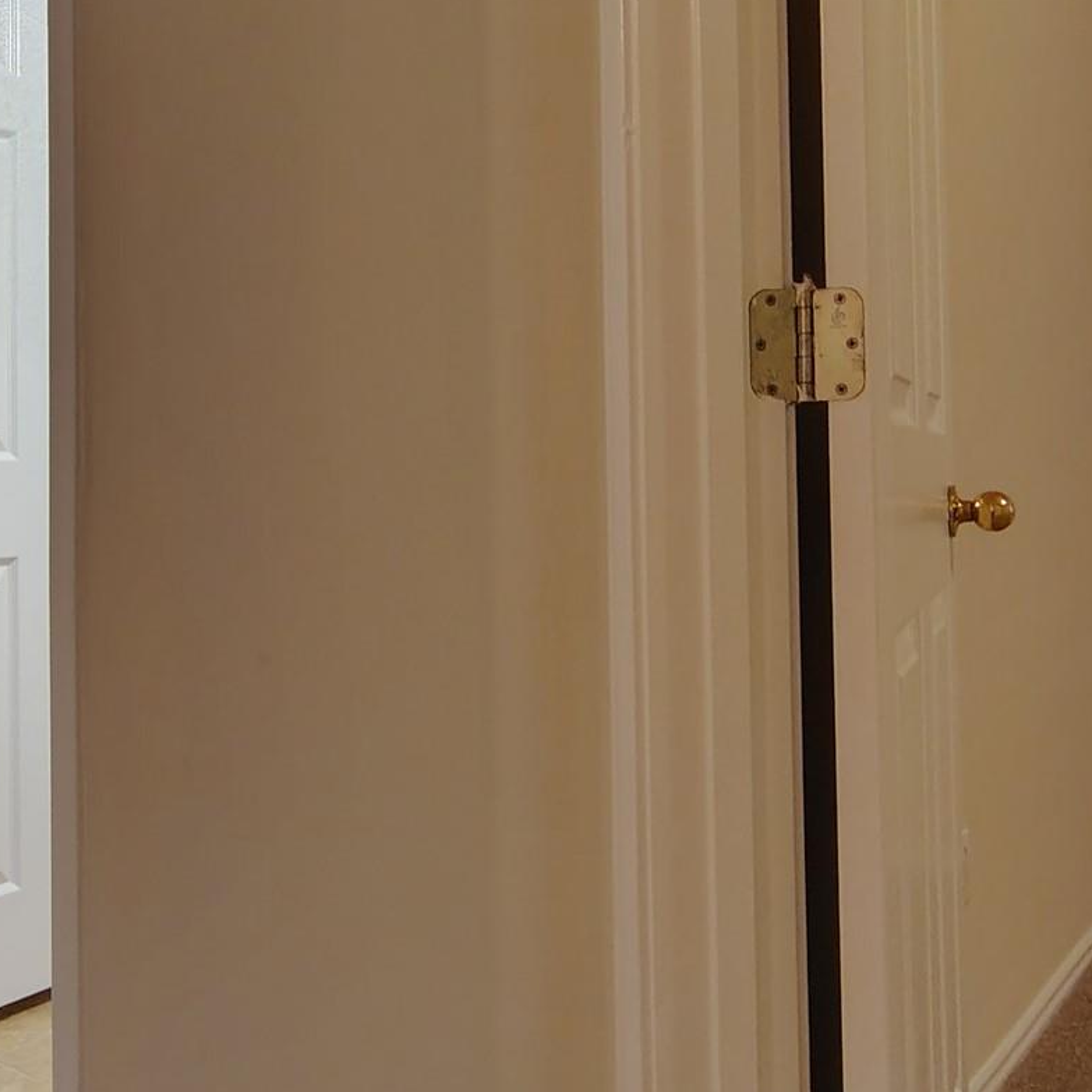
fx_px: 1321
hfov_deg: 44.4
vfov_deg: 44.7
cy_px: 437
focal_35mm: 37
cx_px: 384
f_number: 2.2
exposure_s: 1/24
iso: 453
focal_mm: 2.13
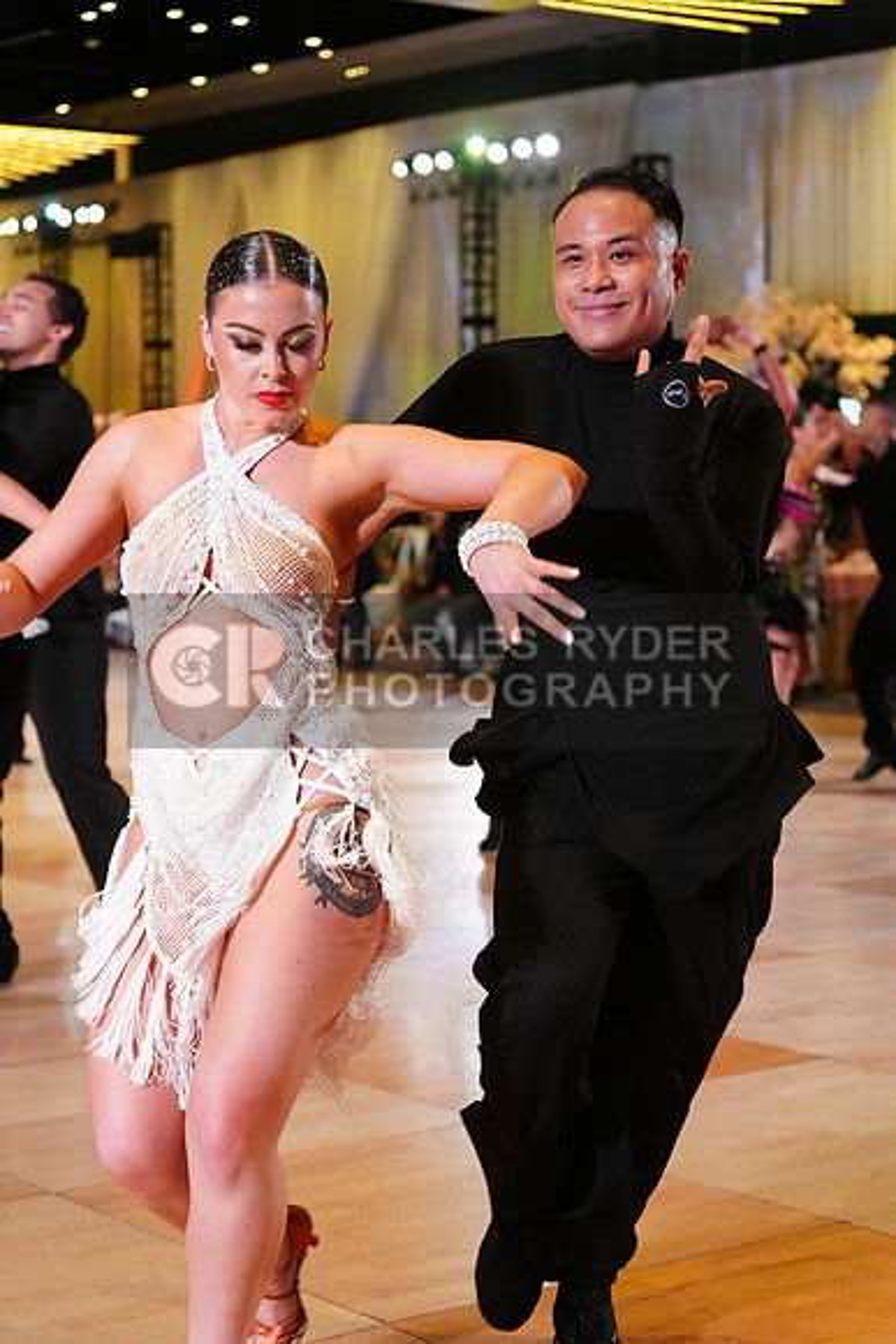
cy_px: 672
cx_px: 448
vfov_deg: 28.8
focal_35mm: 70
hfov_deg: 19.5
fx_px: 2612
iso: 3200
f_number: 4
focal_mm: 70
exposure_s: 1/400
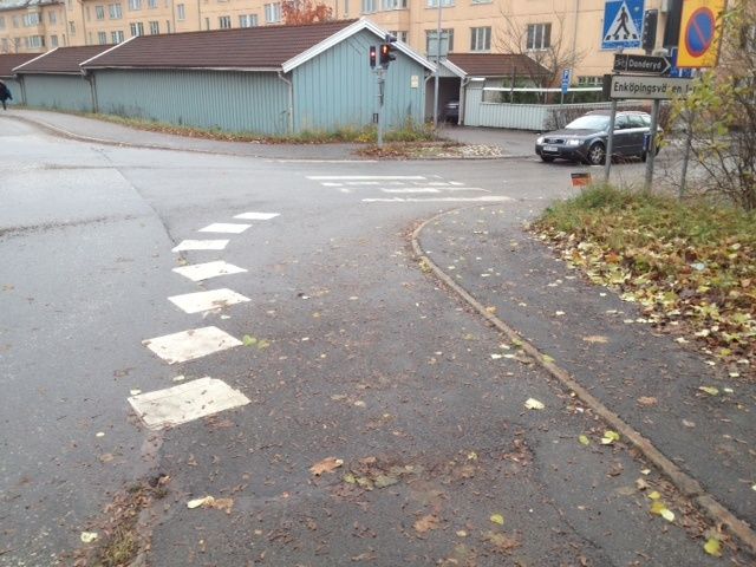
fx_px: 764
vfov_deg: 40.7
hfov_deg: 52.6
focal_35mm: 35
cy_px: 284
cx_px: 378
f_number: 2.4
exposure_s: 1/120
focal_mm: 4.28
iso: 50
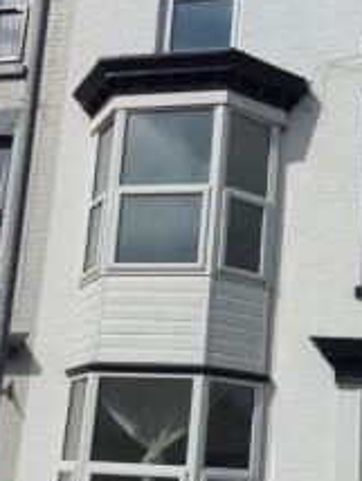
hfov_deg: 29.3
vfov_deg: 38.2
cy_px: 341
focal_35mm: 49
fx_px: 682
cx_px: 272
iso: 32
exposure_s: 1/3610
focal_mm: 5.23
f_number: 1.8
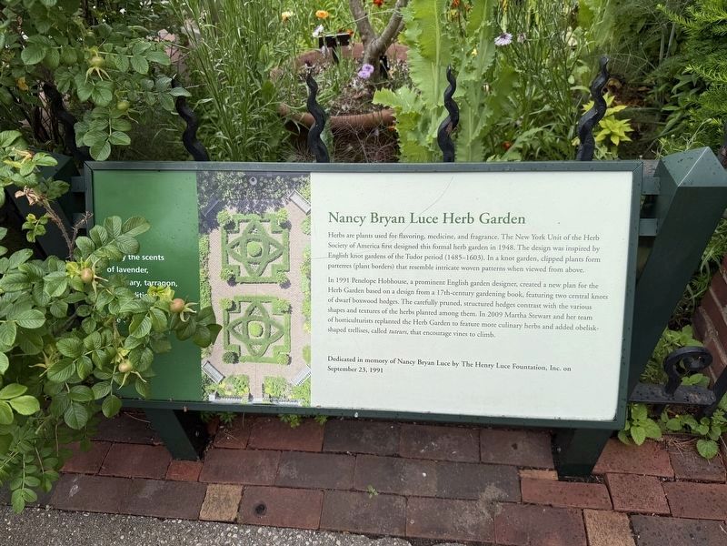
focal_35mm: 24
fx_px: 504
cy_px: 273
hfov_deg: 71.6
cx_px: 364
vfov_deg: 56.8
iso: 80
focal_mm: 6.76
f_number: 1.78
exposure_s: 1/2000
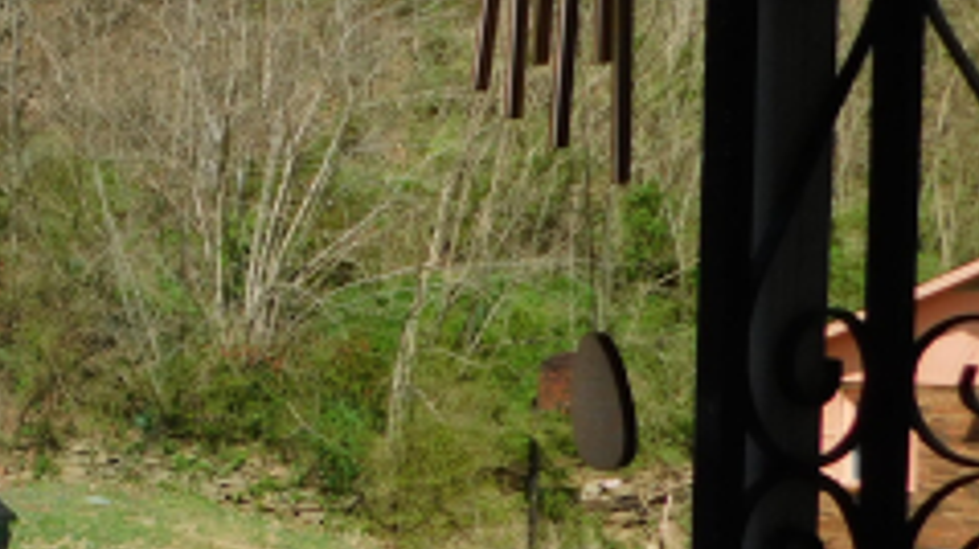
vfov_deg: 17.0
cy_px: 451
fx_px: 1816
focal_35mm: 70
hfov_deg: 26.3
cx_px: -240
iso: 125
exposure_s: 1/1250
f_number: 3
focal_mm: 4
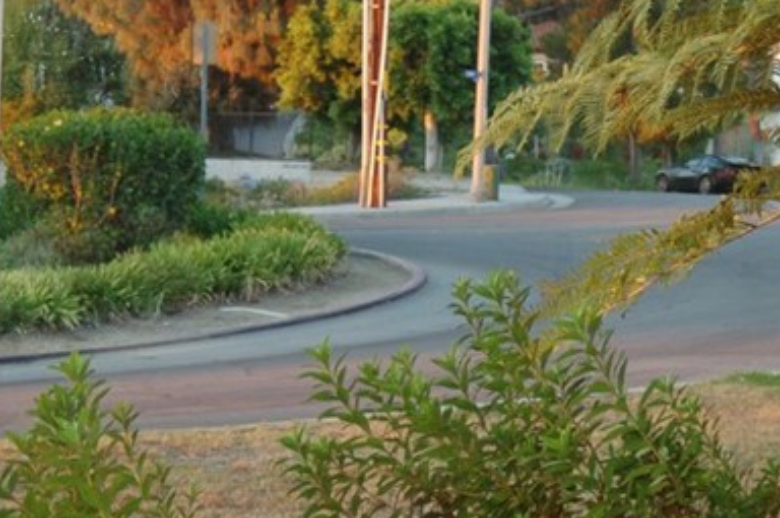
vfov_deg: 12.2
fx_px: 2424
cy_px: 230
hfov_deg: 18.2
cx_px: 579
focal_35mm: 112
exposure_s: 1/60
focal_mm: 28
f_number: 3.3
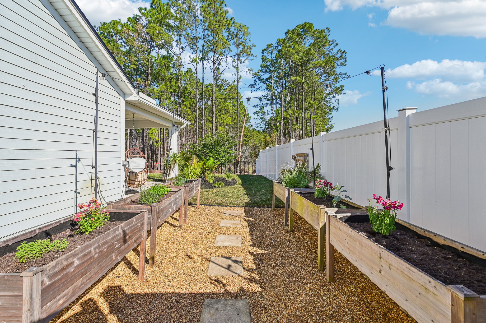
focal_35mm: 14
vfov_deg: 81.1
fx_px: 189
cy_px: 162
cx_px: 243
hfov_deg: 104.3
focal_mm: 14
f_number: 8
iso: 200
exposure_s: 1/250
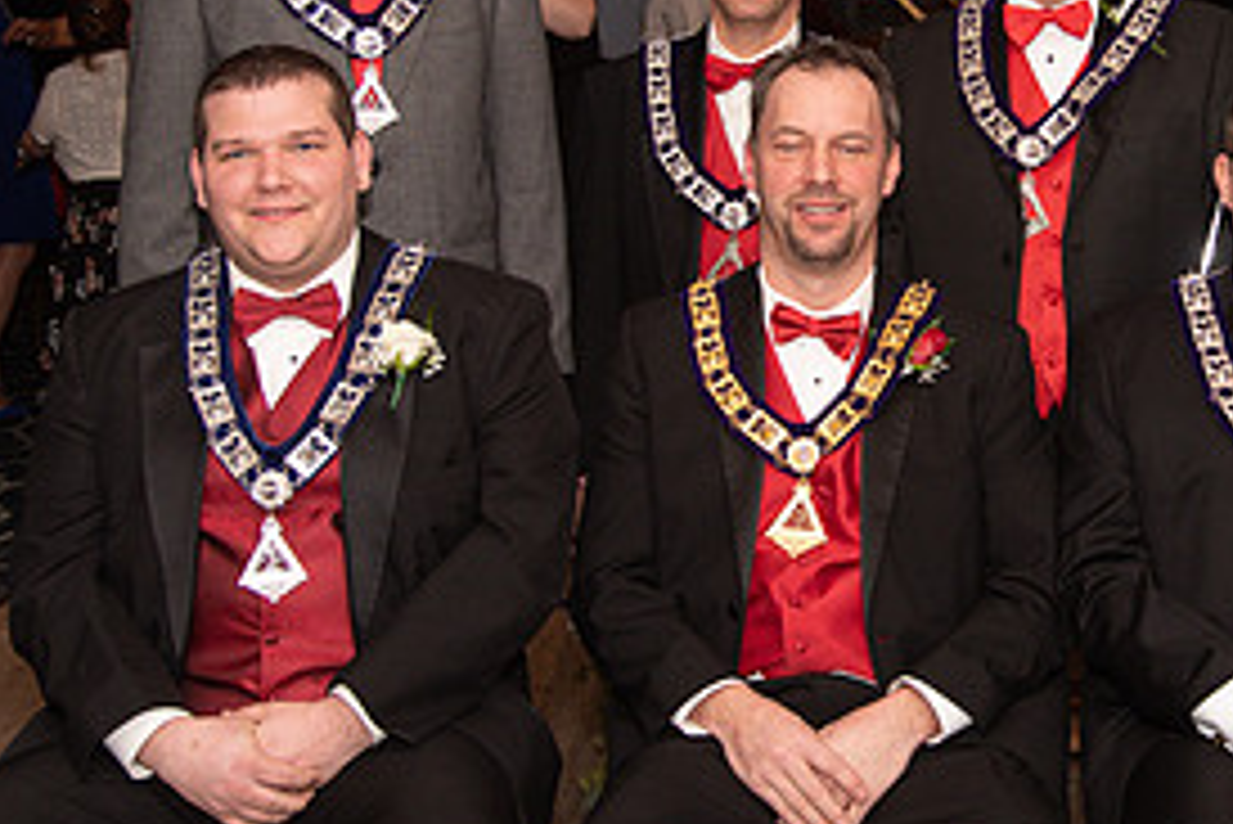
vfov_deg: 17.8
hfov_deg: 26.1
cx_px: 994
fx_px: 2604
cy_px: 173
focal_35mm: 76
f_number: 4
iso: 800
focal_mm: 34
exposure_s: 1/200
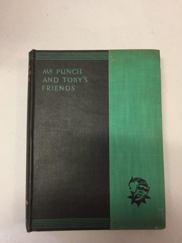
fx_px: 203
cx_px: 91
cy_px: 122
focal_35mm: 29
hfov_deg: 48.2
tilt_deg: -85.3
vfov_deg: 61.7
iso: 200
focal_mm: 4.15
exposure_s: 1/33
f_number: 2.2
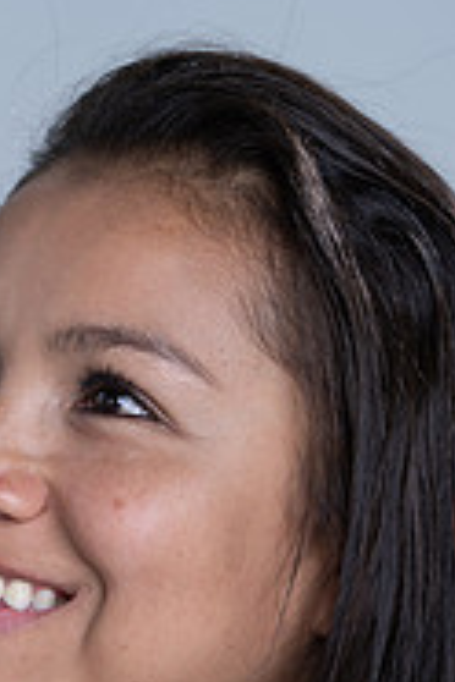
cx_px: 92
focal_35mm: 418
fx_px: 7924
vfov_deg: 4.9
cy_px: 766
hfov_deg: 3.3
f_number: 5.6
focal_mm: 173
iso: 160
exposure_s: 1/200
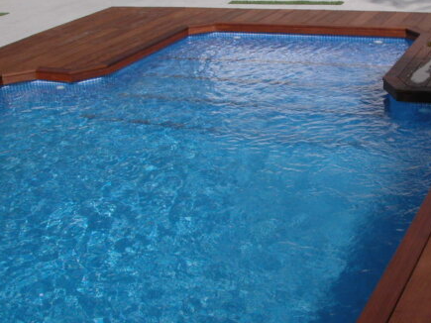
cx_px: 269
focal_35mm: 60
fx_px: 747
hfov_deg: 32.0
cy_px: 117
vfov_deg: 24.3
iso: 100
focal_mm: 8.9
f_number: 8
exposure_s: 1/420
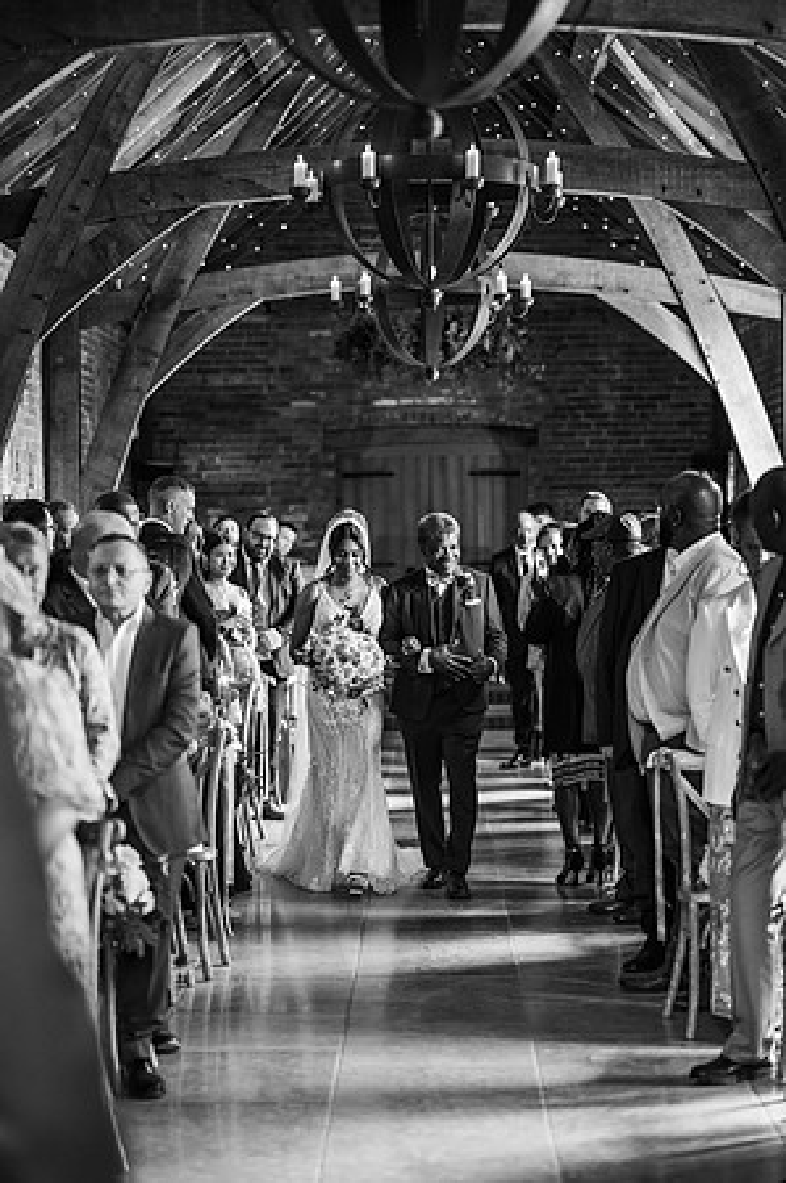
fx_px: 2790
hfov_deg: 16.0
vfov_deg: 23.9
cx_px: 393
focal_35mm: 85
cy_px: 592
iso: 1250
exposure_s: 1/200
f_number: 1.8
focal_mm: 85
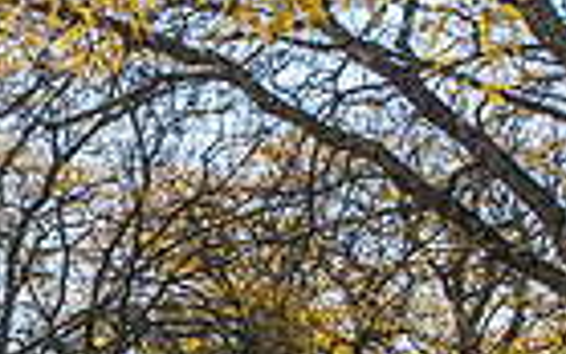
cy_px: 474
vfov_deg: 9.5
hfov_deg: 13.7
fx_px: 2099
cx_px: -456
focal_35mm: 136
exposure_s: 1/500
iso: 250
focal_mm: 32
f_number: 7.1
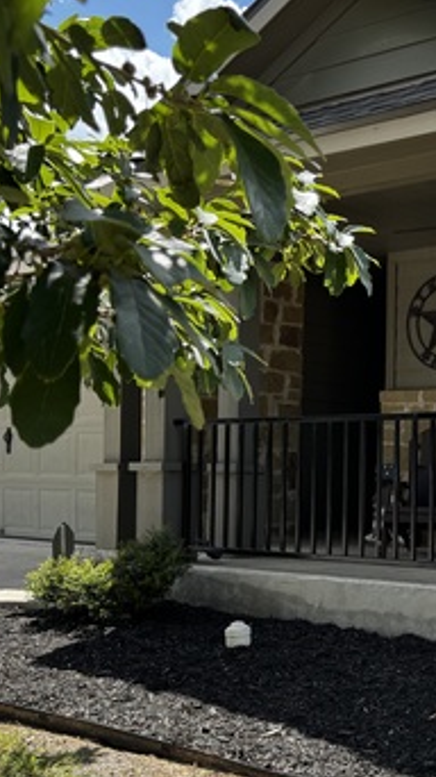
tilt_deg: +0.3
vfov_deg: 41.9
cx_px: 472
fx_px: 1009
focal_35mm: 49
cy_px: 470
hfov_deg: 23.0
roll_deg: -1.2
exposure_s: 1/1339
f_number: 1.78
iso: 80
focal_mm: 6.76
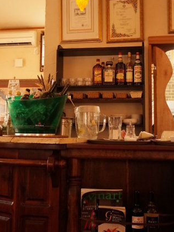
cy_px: 101
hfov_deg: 32.5
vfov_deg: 42.4
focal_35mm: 45
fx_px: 299
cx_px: 87
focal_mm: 27
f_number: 8
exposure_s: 1/25
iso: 3200
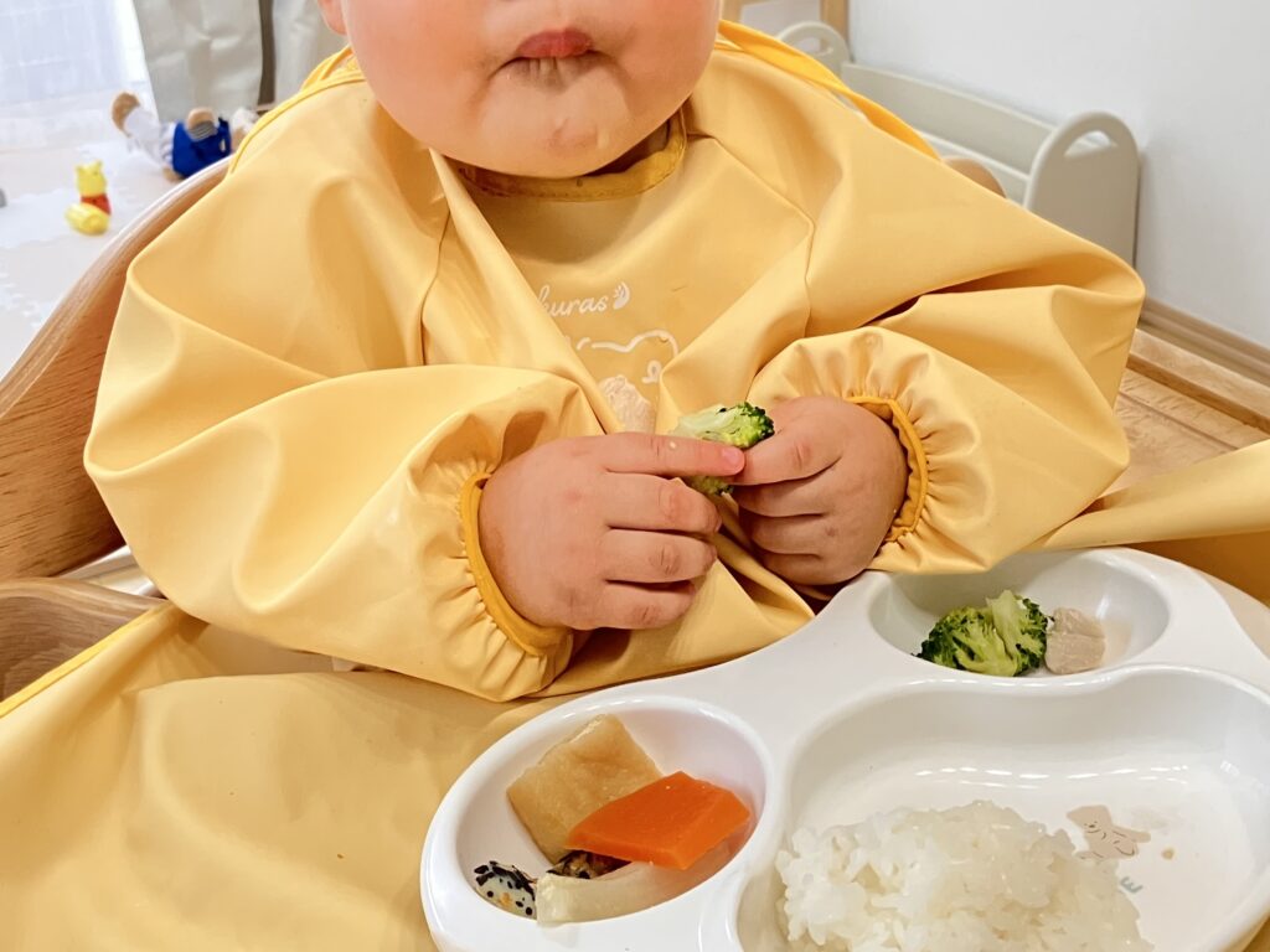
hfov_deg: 63.4
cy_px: 476
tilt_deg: -21.1
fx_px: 1027
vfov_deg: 49.7
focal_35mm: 28
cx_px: 635
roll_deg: +2.1
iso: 125
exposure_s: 1/60
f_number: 1.8
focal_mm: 3.99
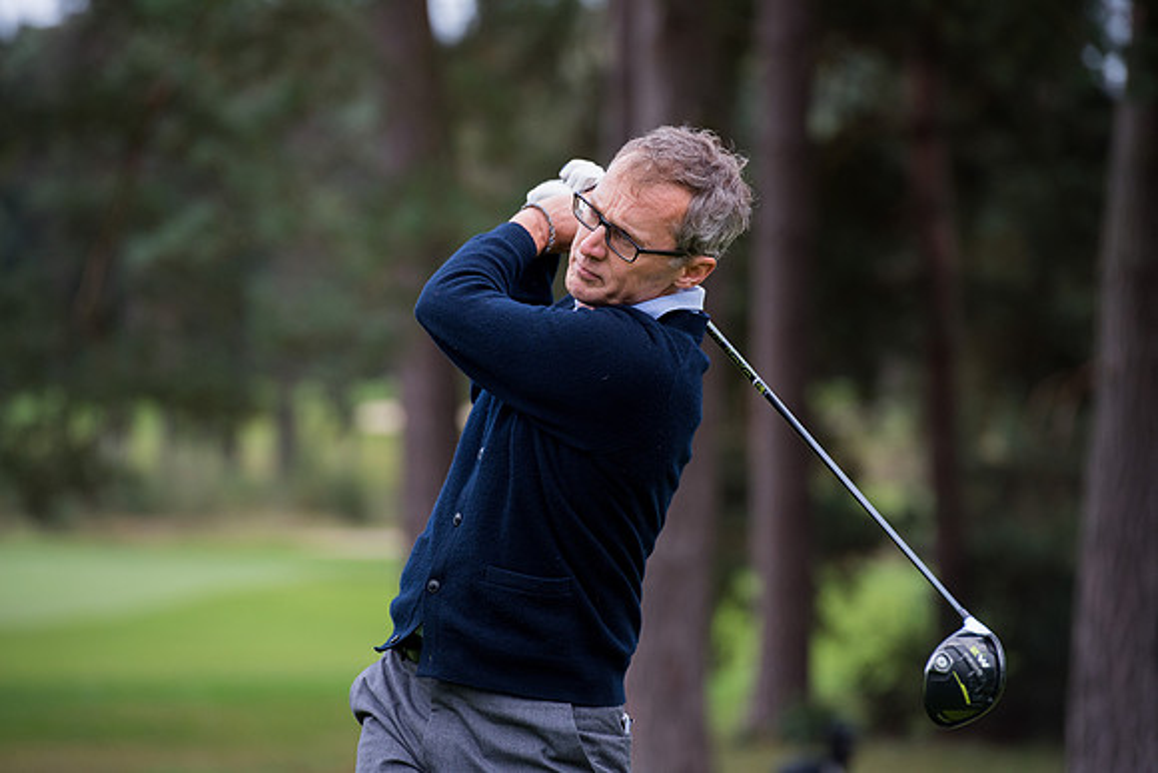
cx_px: 579
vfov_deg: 6.9
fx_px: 6435
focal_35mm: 200
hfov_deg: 10.3
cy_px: 386
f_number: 4
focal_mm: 200
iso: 800
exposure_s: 1/1000
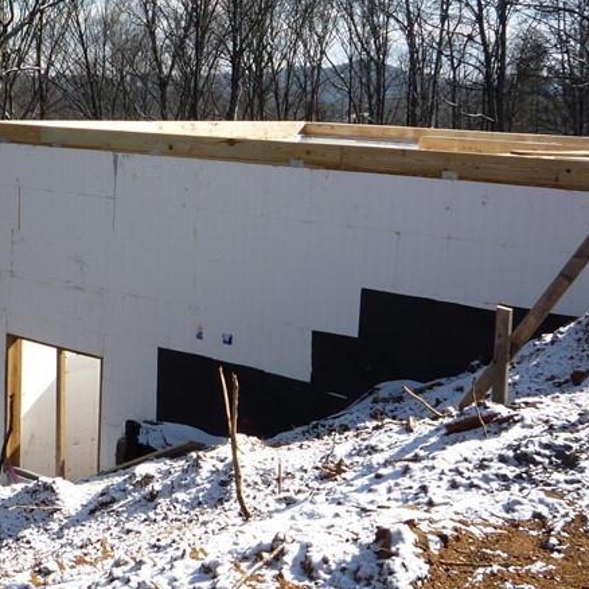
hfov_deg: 27.2
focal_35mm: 62
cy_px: 273
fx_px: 1194
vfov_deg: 27.7
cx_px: 121
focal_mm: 5.2
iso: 100
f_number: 4.5
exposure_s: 1/400
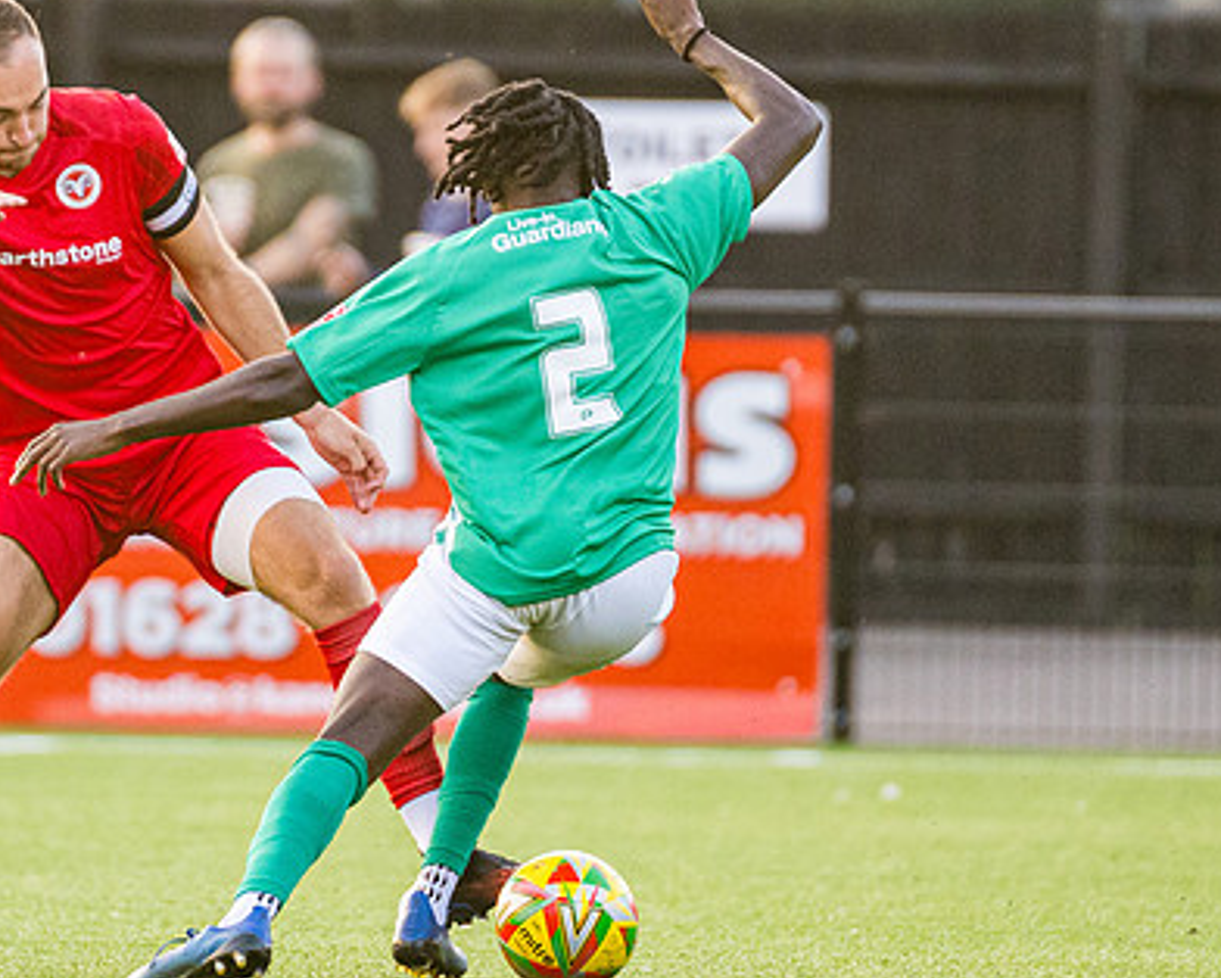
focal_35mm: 927
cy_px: 507
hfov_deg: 2.1
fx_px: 33516
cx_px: 374
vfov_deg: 1.7
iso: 1250
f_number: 2.8
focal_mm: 300
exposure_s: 1/1250
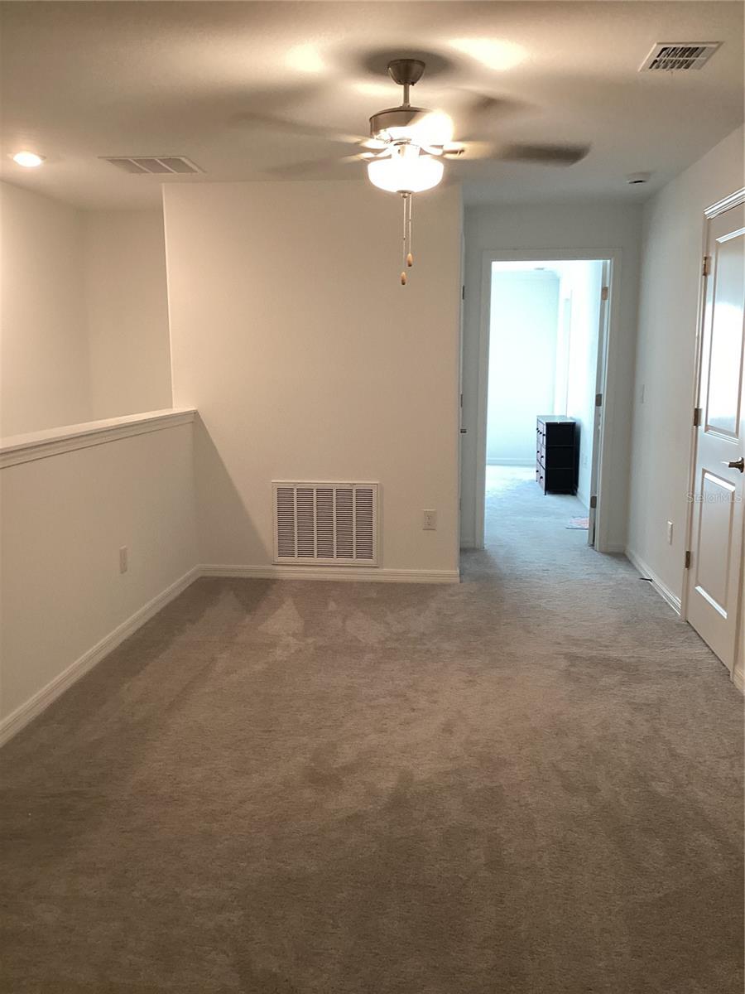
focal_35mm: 31
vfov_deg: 58.4
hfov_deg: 45.4
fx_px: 890
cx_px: 372
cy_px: 497
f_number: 2.4
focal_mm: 3.3
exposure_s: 1/60
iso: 160
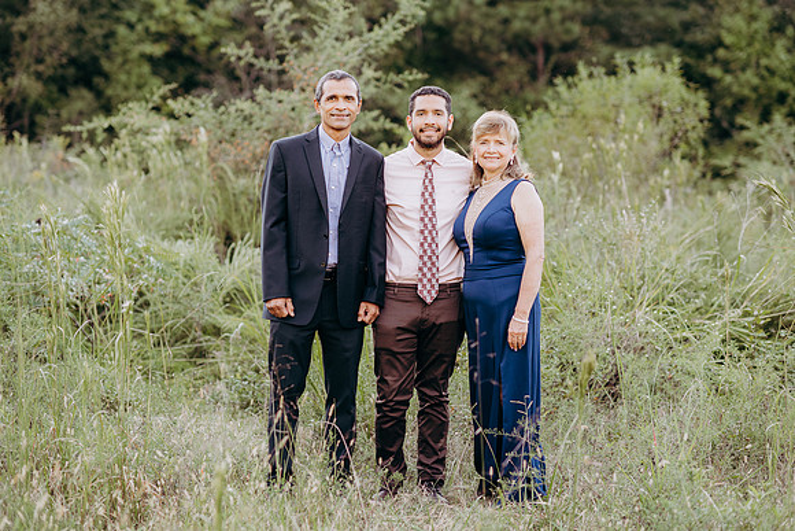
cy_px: 266
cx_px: 398
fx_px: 1877
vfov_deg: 16.1
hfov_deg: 23.9
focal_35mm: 85
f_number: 2.2
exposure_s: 1/200
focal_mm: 85
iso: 160
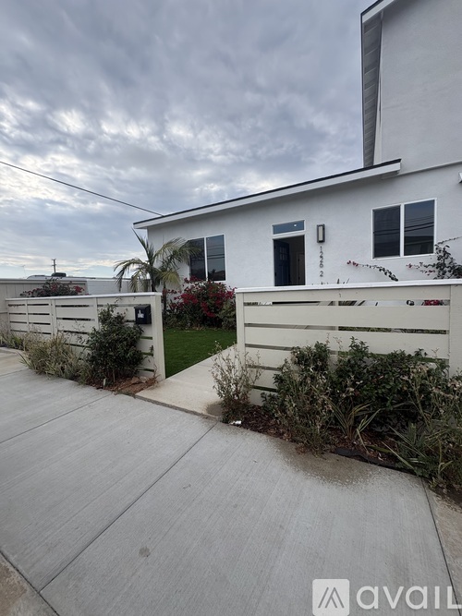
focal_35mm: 14
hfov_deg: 85.7
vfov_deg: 102.1
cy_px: 308
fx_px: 249
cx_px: 231
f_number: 2.2
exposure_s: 1/1034
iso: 40
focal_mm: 2.22
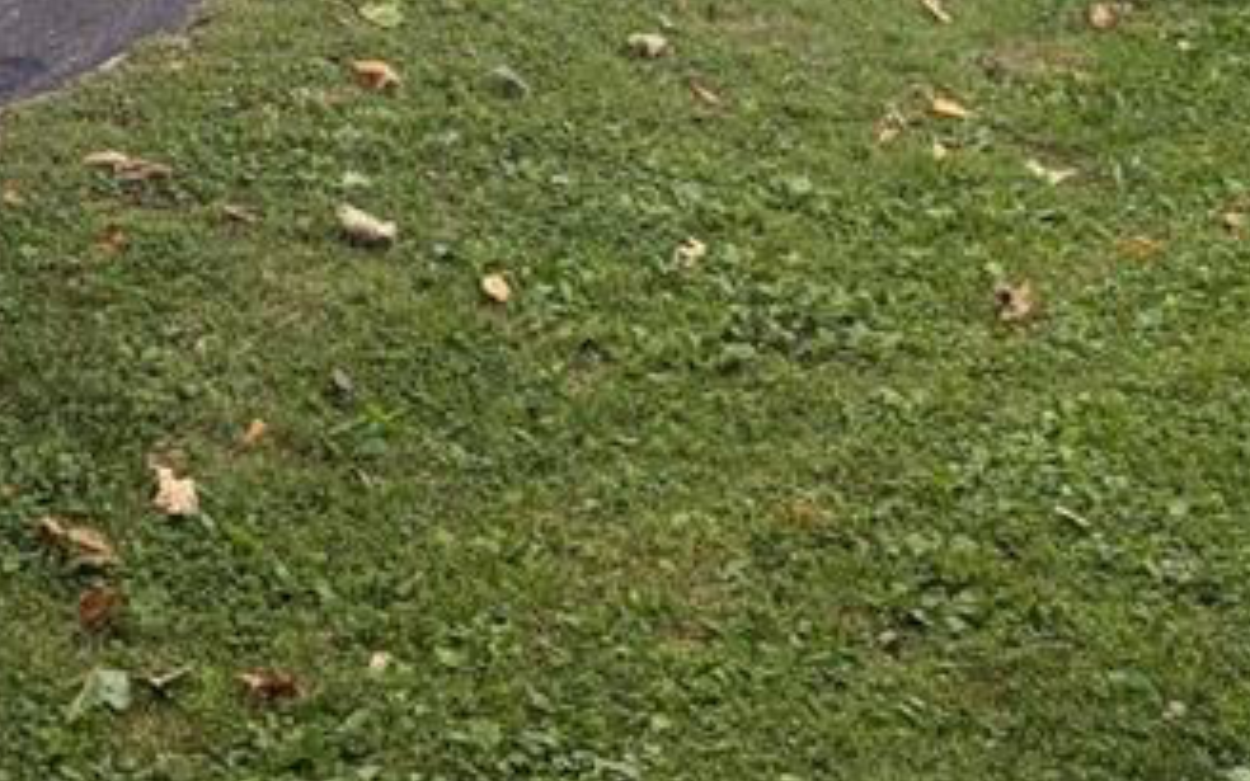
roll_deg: +0.9
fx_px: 2930
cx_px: 263
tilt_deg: -1.9
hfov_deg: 23.7
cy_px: -431
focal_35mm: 86
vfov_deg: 14.1
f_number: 1.6
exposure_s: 1/252
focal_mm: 5.96
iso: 40
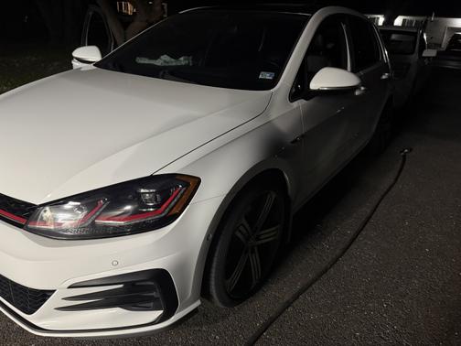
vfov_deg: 56.8
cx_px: 230
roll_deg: -3.3
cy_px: 173
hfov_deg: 71.6
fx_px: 320
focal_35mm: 24
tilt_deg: -24.0
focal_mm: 6.76
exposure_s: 1/30
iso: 800
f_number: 1.78
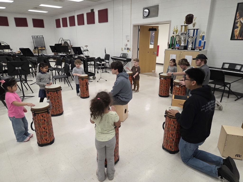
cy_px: 91
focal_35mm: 23
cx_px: 122
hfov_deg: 73.9
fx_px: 161
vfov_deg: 58.9
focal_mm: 5.4
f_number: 1.8
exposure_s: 1/120
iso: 400
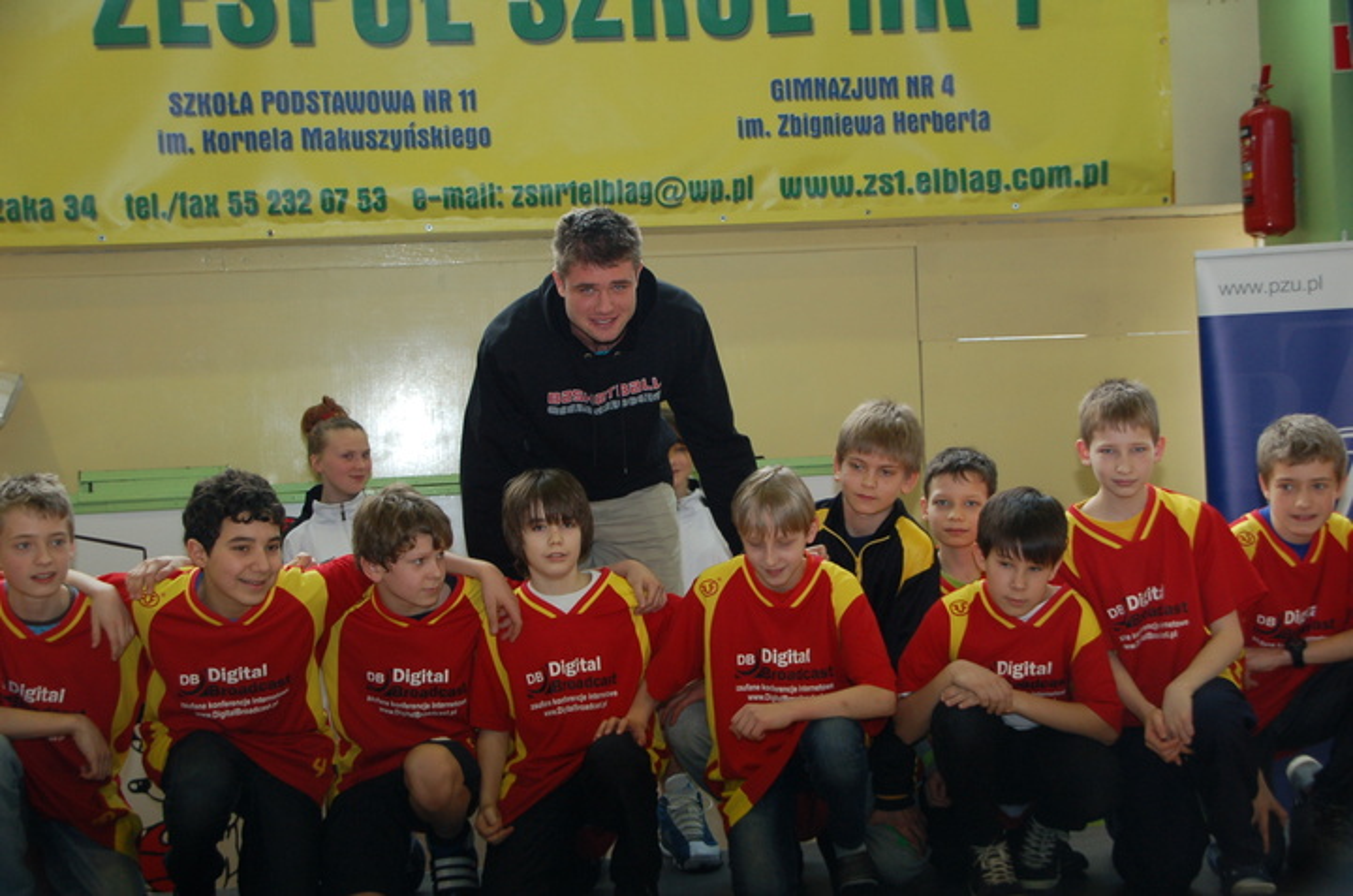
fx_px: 2476
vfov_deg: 20.5
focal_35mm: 66
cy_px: 448
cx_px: 676
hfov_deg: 30.6
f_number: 4.8
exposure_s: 1/60
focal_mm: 44
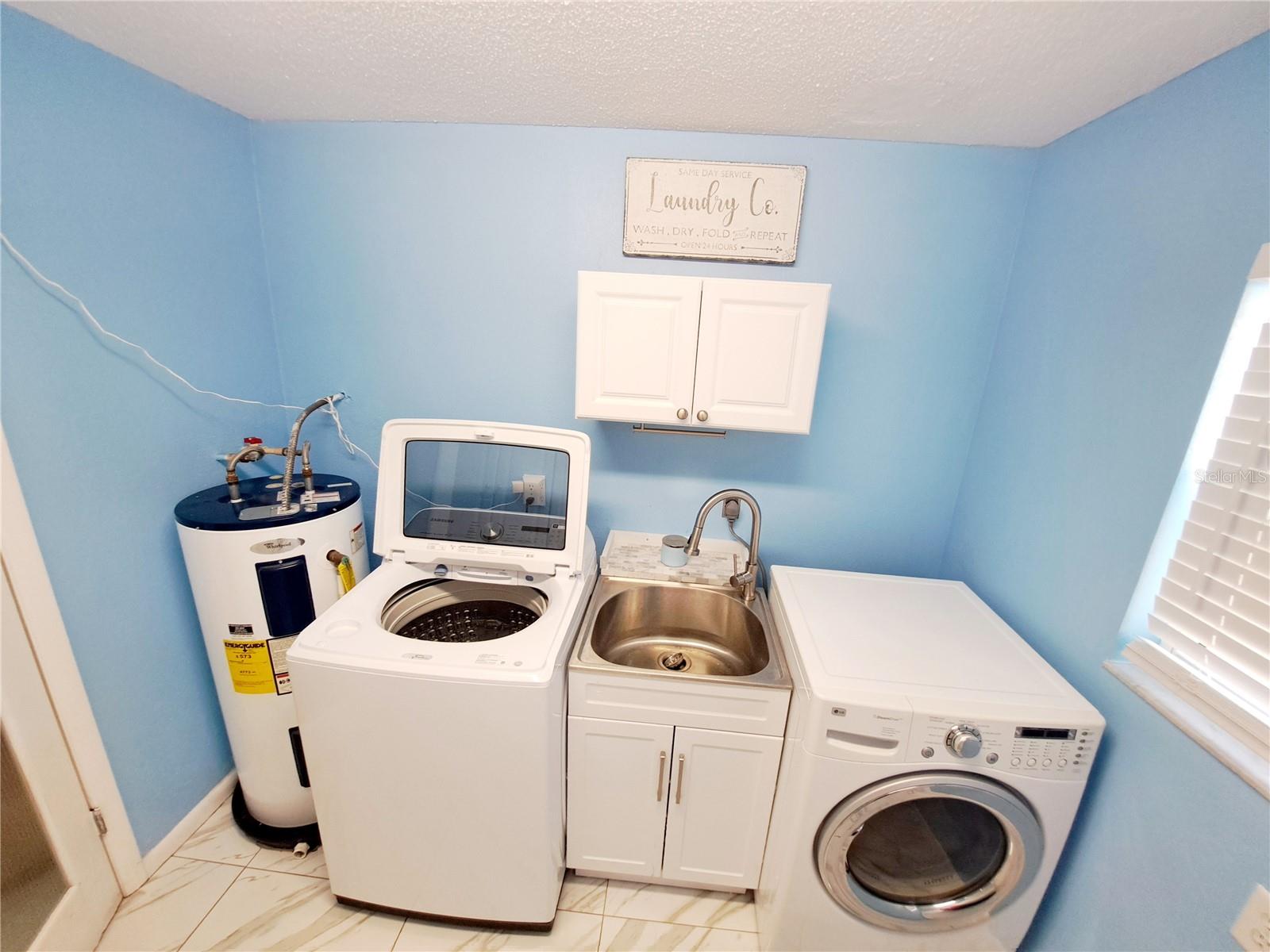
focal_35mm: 13
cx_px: 635
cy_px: 476
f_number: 2.2
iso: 125
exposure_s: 1/50
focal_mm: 1.74
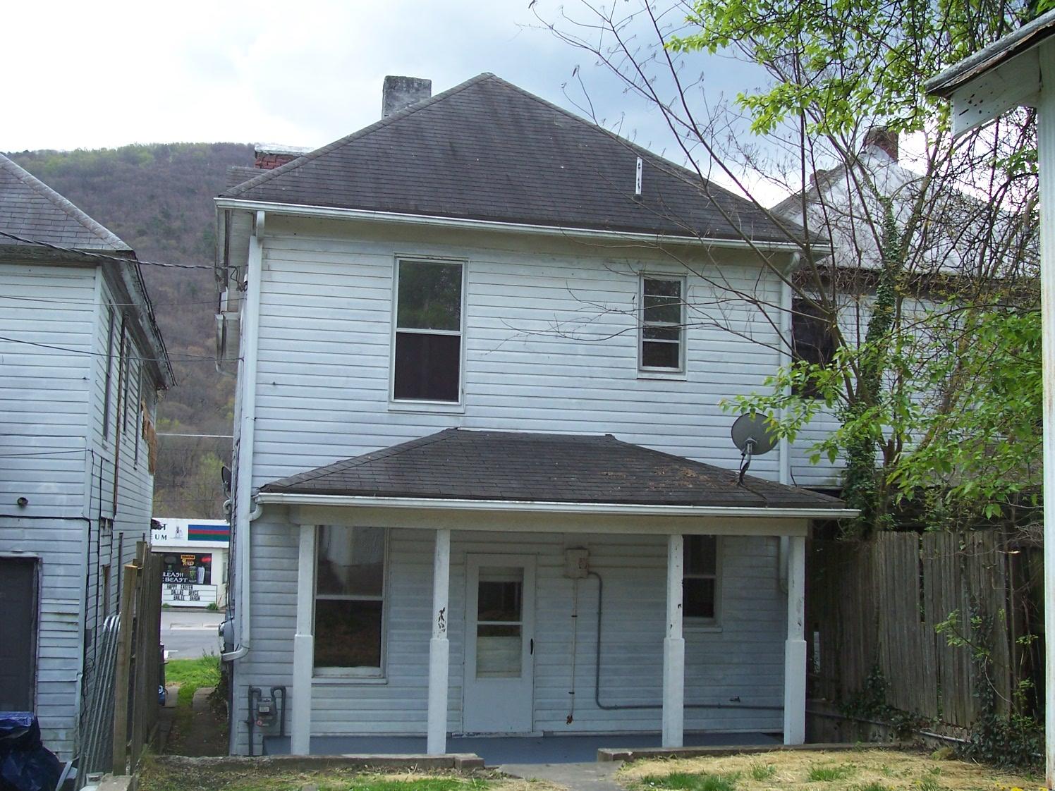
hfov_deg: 44.8
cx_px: 528
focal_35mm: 42
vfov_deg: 34.3
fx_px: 1280
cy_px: 396
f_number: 3
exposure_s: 1/350
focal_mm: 7
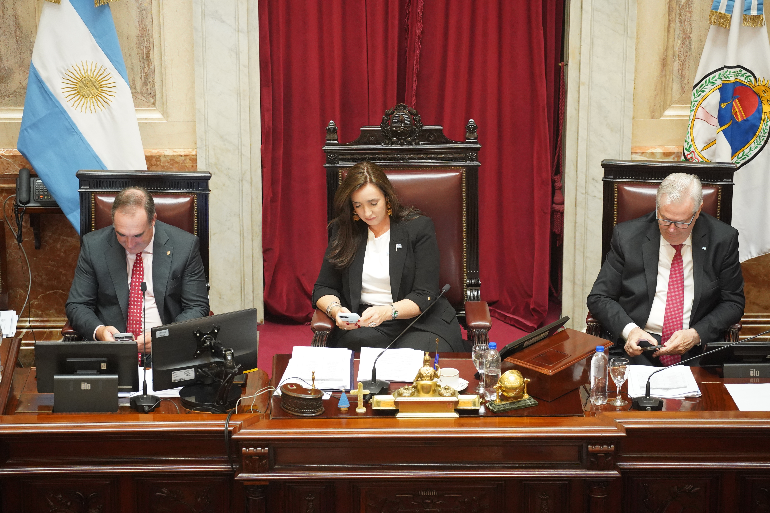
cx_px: 385
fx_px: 2695
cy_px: 256
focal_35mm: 126
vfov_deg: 10.9
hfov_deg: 16.3
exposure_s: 1/160
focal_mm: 126
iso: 6400
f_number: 4
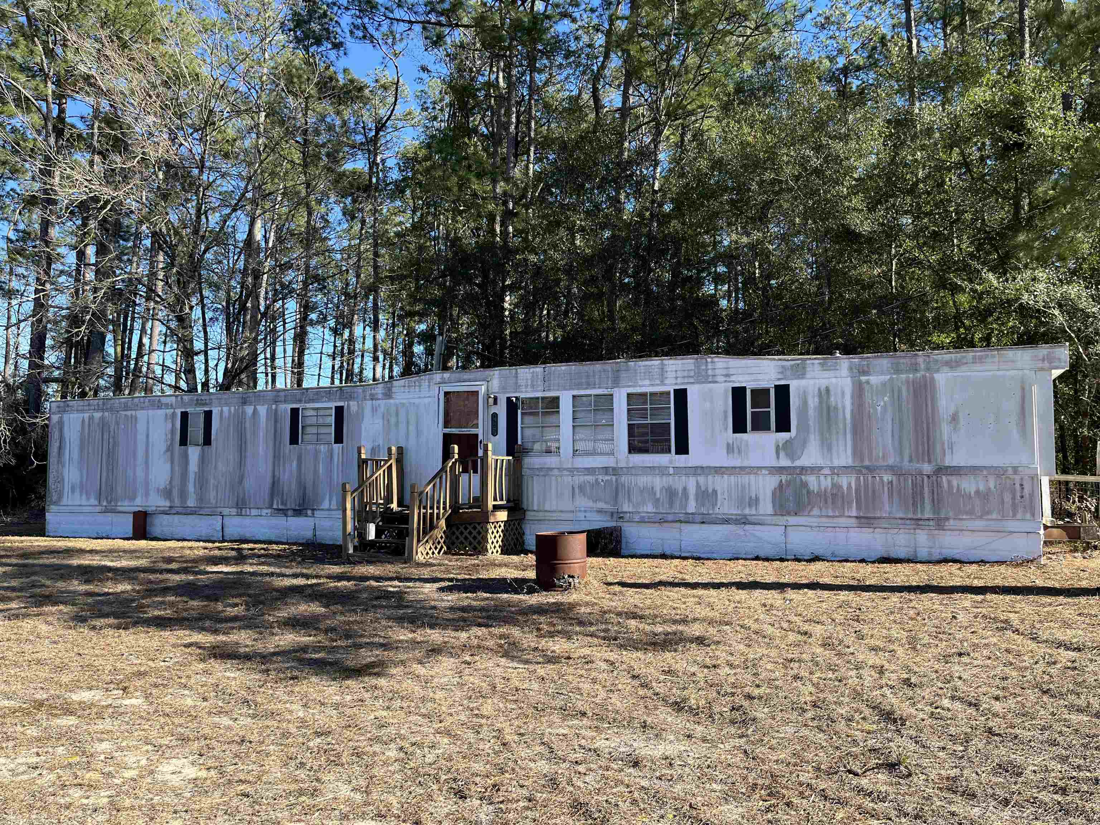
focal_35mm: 26
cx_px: 550
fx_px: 826
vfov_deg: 53.1
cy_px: 412
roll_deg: -0.5
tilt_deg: +3.5
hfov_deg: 67.3
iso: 50
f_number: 1.6
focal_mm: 5.1
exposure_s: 1/1117
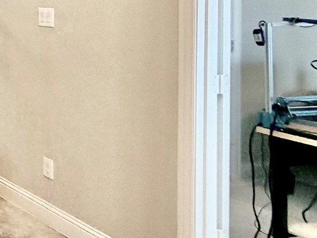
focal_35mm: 52
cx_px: -255
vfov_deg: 26.2
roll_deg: +0.2
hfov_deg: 22.0
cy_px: -13
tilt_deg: -0.3
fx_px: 477
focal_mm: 2.22
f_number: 2.2
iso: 320
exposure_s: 1/60
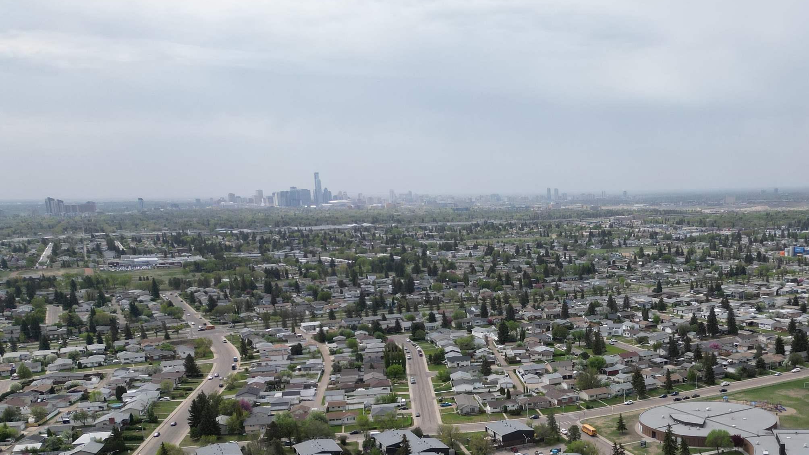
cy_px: 382
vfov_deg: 28.9
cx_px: 606
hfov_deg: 48.5
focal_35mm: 40
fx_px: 858
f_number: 1.7
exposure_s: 1/5000
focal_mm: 6.72
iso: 150
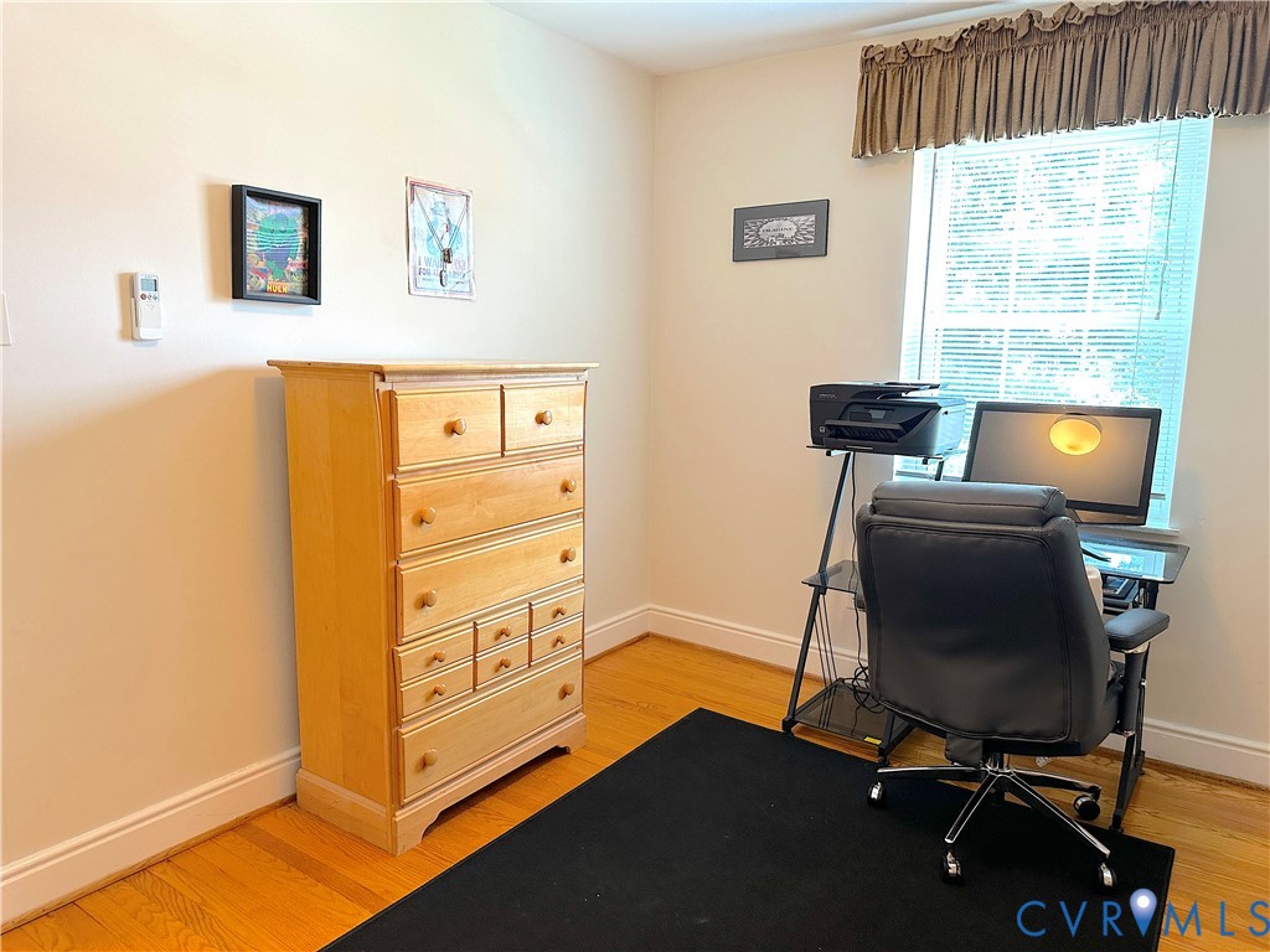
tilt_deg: -8.8
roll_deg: -1.0
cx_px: 635
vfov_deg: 56.8
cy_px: 476
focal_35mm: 24
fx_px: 881
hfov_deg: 71.6
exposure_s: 1/60
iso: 250
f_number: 1.78
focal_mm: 6.86
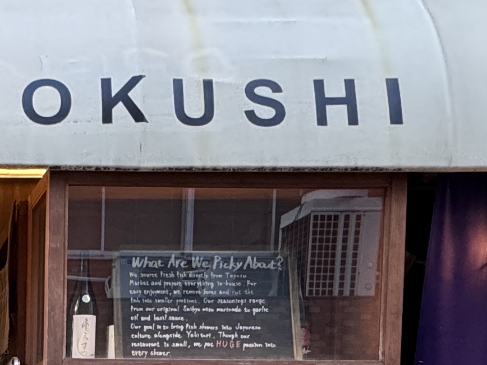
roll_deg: -0.6
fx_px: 914
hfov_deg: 25.6
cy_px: 537
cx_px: -148
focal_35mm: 65
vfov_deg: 19.8
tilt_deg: -3.0
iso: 200
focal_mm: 2.22
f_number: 2.2
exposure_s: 1/100
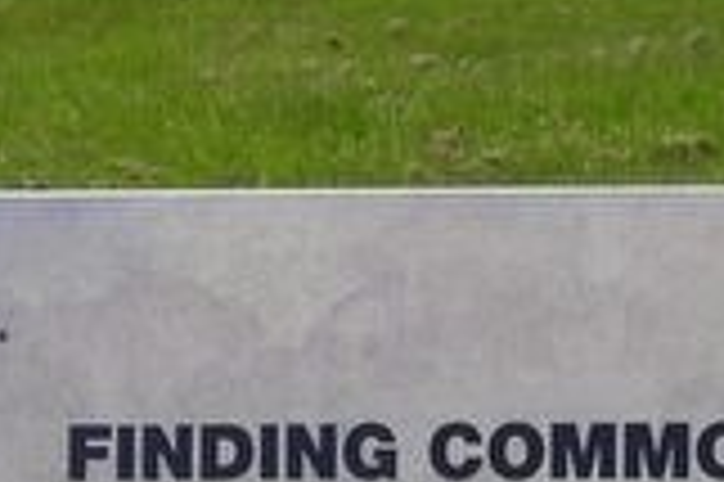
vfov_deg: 9.6
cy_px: 1225
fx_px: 2491
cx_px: 553
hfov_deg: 16.4
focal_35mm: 124
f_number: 2.8
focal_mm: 4.3
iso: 100
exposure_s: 1/1600
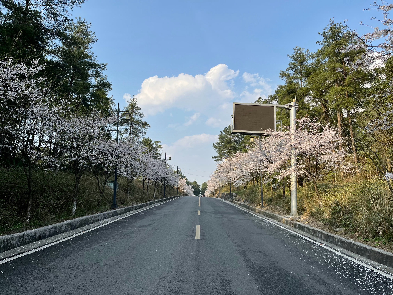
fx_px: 295
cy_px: 148
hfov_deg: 67.3
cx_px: 196
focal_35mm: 26
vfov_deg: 53.1
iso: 50
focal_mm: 5.1
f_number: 1.6
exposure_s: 1/2062
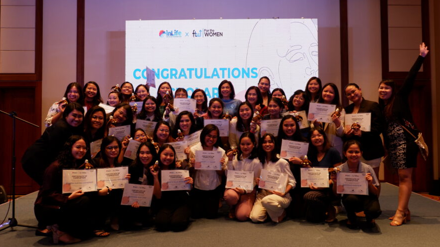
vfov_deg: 37.7
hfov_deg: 62.6
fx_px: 362
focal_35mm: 31
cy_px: 114
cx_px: 220
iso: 400
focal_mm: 19.2
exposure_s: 1/70
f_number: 3.8
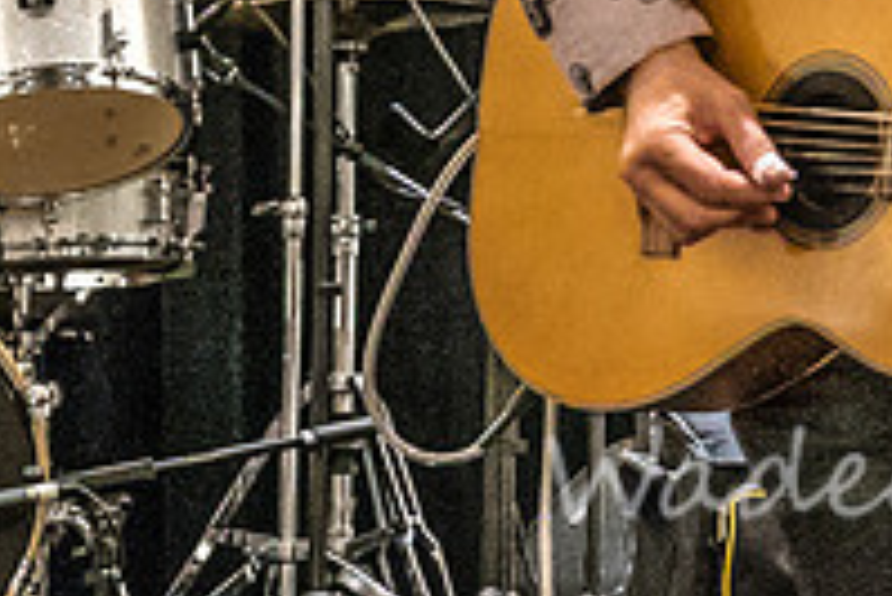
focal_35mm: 268
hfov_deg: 7.6
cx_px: 1030
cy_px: -350
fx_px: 6645
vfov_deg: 5.1
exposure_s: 1/200
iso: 10000
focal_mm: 70
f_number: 5.6
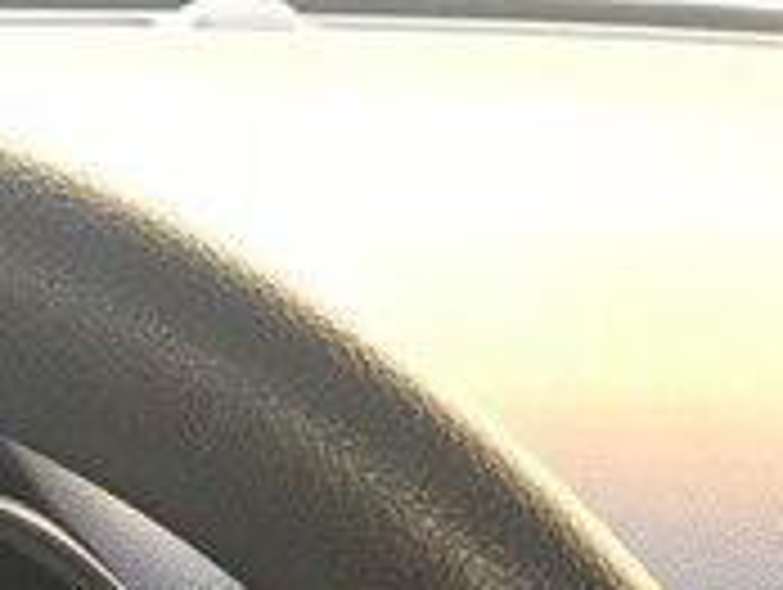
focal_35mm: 106
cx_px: -603
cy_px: 1097
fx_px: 2401
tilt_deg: -31.7
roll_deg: -1.2
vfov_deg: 12.6
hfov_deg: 15.9
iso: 50
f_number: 1.8
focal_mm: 3.99
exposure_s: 1/17
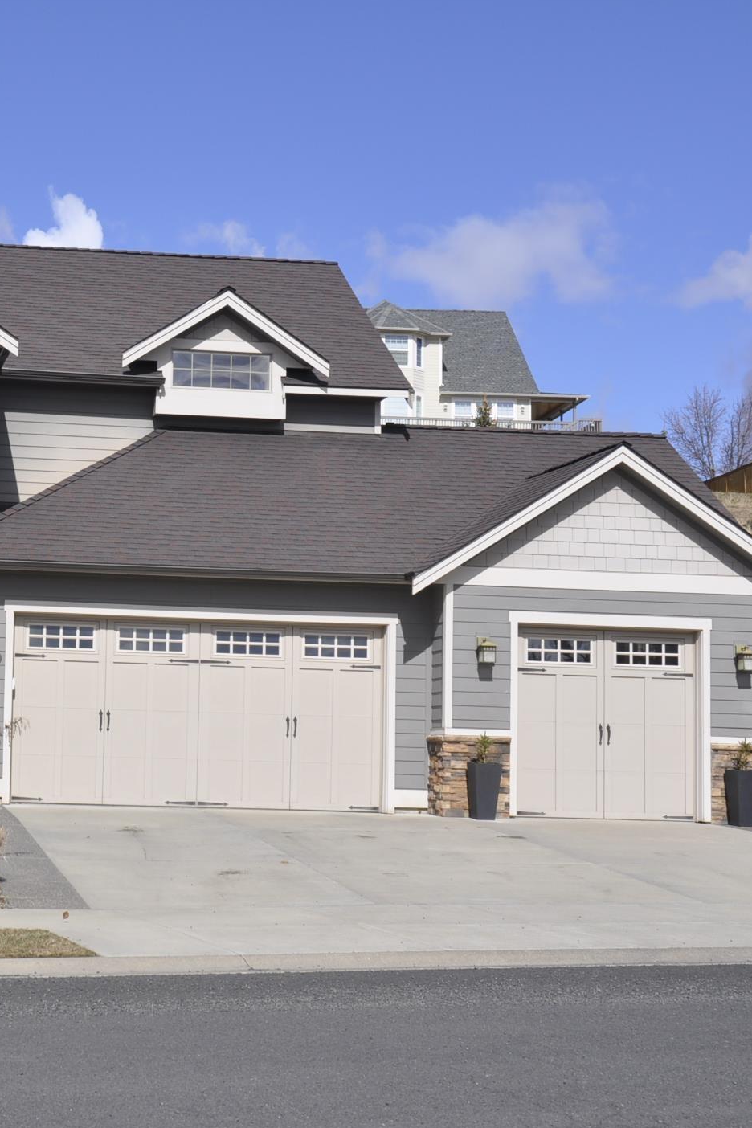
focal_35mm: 62
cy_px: 566
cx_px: -21
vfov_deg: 32.5
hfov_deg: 21.2
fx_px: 1935
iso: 200
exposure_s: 1/400
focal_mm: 27
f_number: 10
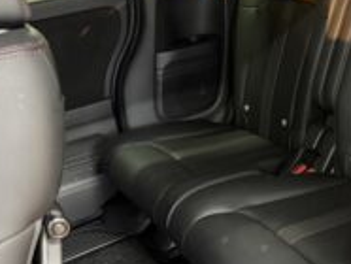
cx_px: 242
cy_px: 161
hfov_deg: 38.3
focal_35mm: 49
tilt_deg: -24.8
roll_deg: +5.8
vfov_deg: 29.6
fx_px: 497
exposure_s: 1/25
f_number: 1.6
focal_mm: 5.96
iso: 1000
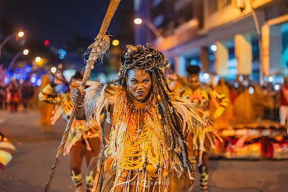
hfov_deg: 39.6
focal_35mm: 50
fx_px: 400
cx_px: 144
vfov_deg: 27.0
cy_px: 96
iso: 6400
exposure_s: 1/320
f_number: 1.2
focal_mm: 50
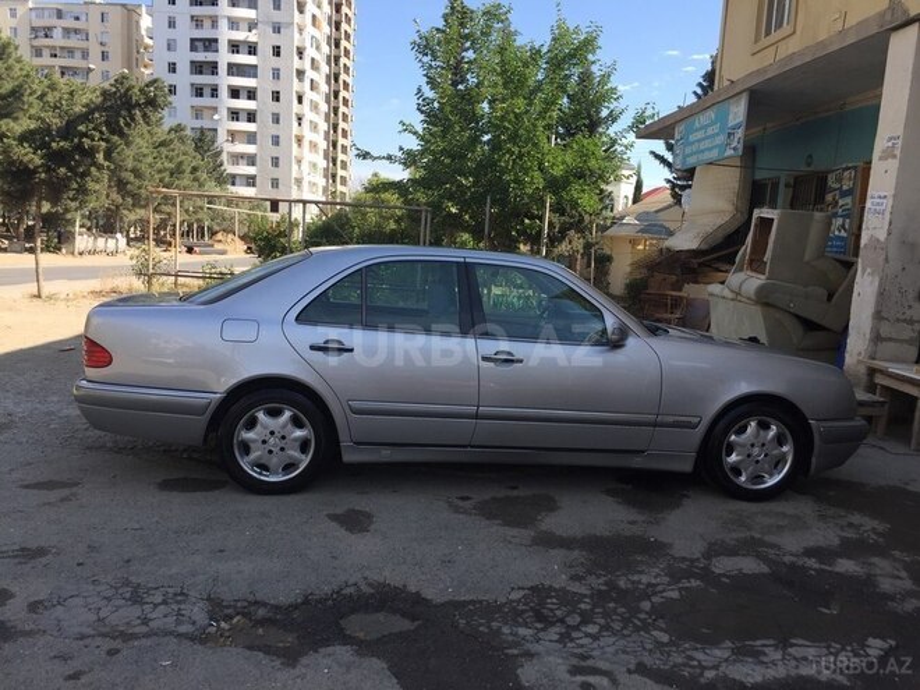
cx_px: 460
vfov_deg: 48.2
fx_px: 771
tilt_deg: -8.9
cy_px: 345
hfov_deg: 61.7
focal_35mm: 29
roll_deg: -4.5
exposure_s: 1/824
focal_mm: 4.15
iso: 32
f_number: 2.2
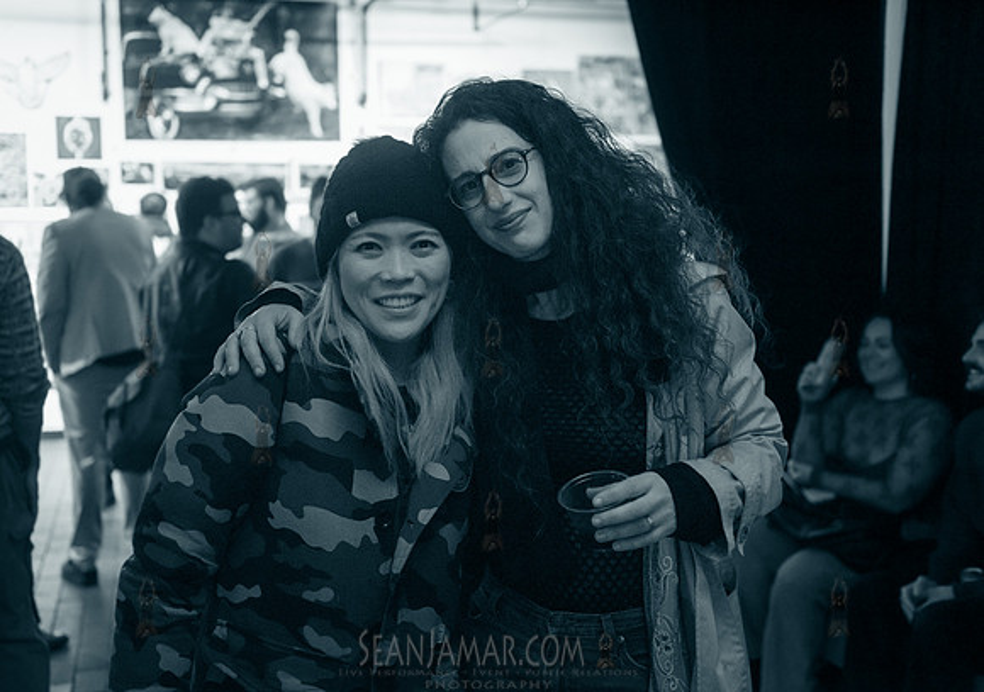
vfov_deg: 36.5
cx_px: 450
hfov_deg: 50.2
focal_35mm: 38
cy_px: 339
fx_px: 1048
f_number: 2.8
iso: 8000
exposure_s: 1/125
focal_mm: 35
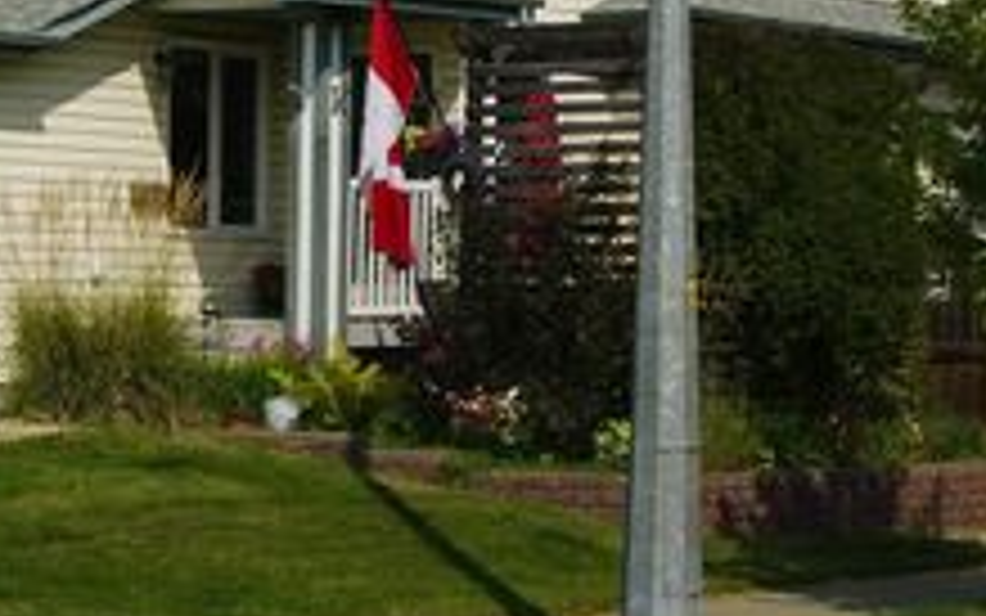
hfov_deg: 16.7
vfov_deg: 10.4
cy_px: 43
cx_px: 347
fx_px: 3360
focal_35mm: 125
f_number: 9.5
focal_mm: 28
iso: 400
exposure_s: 1/1000
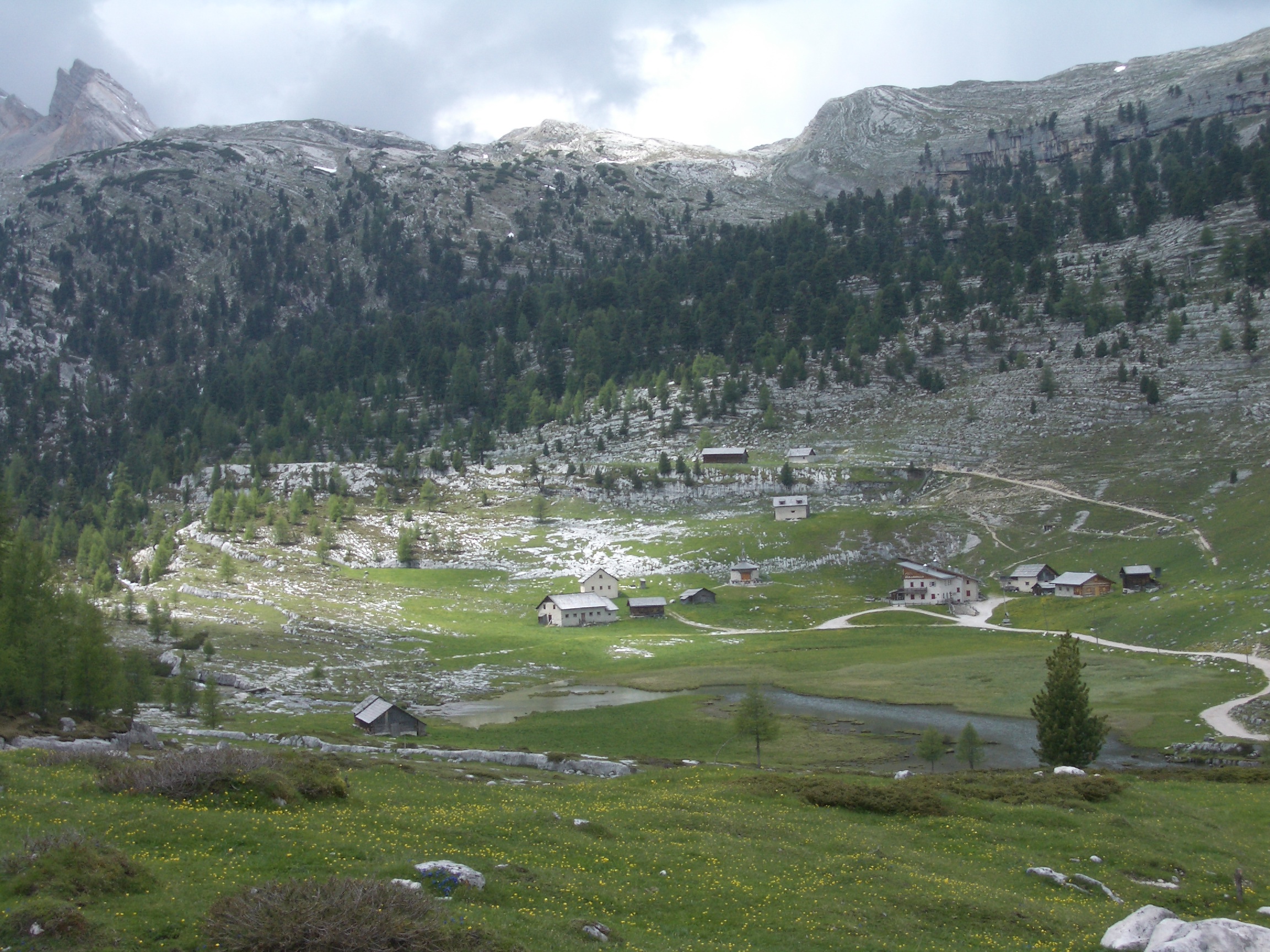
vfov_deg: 23.7
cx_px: 635
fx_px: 2275
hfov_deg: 31.2
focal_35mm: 62
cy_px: 476
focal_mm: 10.2
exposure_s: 1/250
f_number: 5.6
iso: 50
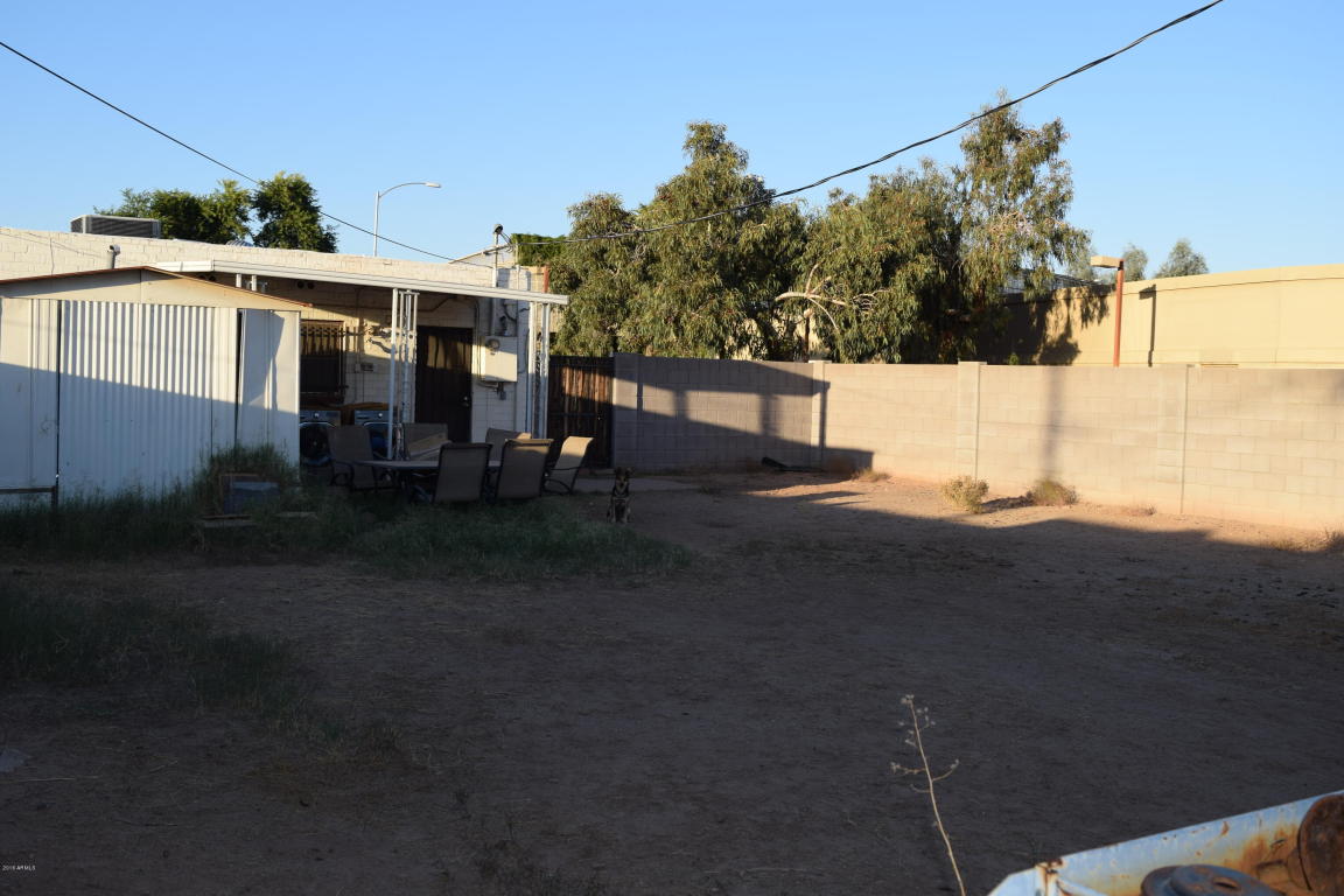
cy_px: 448
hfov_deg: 53.1
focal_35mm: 36
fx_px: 1344
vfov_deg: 36.9
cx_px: 672
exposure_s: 1/200
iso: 100
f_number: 7.1
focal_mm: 24
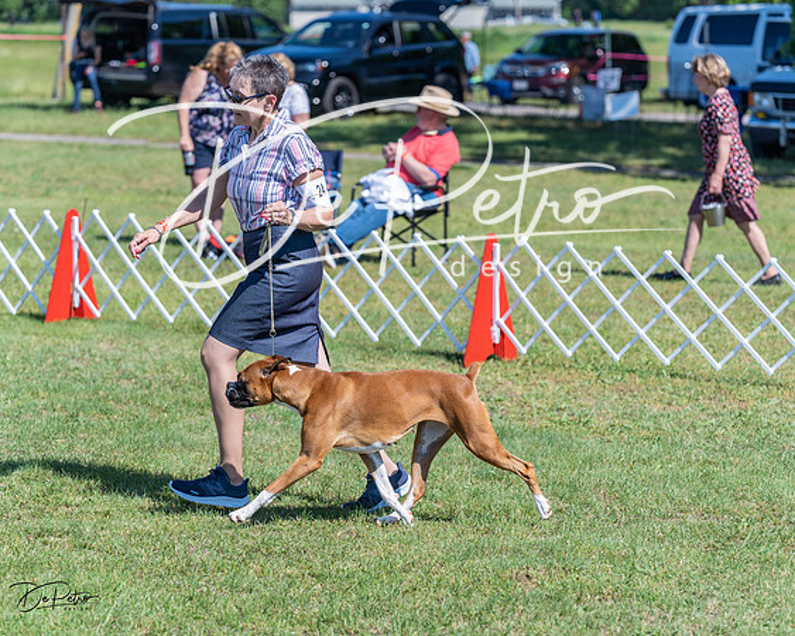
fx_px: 3152
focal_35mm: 134
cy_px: 318
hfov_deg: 14.4
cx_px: 398
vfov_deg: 11.5
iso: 100
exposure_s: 1/1000
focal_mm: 119
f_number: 4
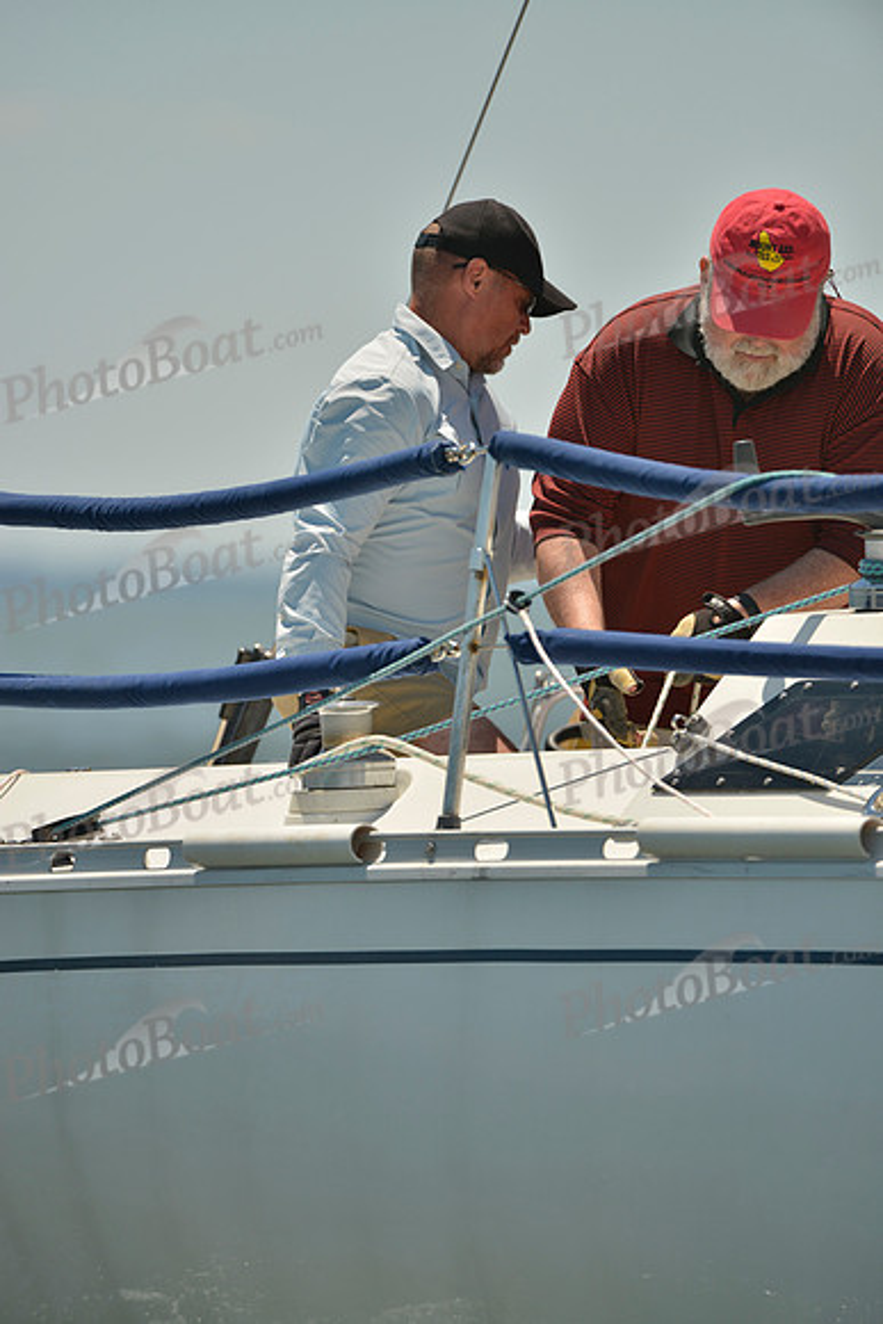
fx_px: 14707
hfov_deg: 3.4
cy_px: 662
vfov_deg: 5.2
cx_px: 442
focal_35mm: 400
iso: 200
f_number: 5
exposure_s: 1/1600
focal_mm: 400
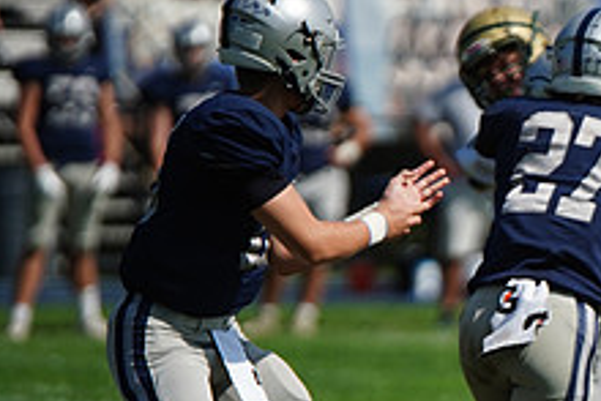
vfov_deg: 2.0
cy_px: 285
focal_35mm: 689
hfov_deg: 3.0
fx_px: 11510
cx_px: 749
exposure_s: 1/8000
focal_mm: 261
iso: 400
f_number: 2.8
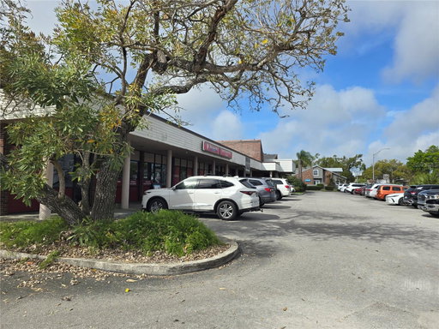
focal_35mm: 23
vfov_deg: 58.9
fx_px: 292
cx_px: 220
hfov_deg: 73.9
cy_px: 164
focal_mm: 6.3
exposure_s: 1/864
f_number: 1.7
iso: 12
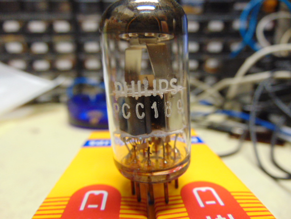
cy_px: 110
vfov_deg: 54.9
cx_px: 146
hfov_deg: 69.4
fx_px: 210
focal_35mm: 25
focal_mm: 4.5
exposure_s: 1/30
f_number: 3
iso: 250
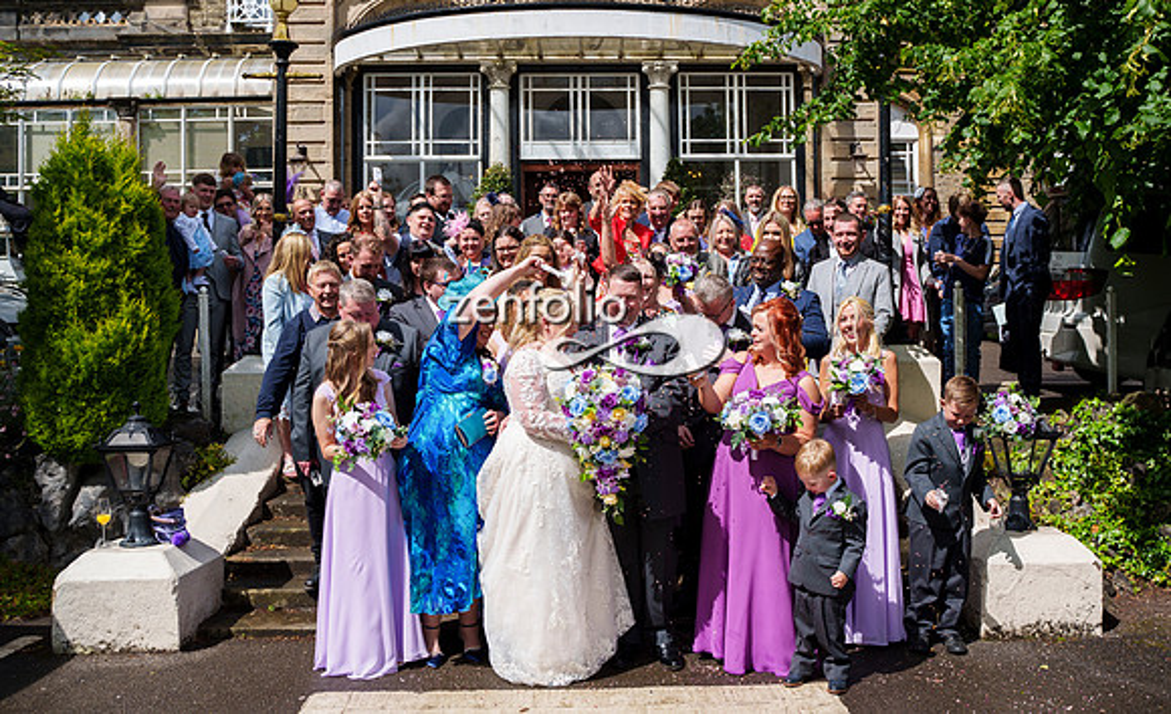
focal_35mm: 32
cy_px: 332
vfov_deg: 38.8
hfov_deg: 59.9
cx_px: 632
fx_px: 1015
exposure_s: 1/3200
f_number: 3.5
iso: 200
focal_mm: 28
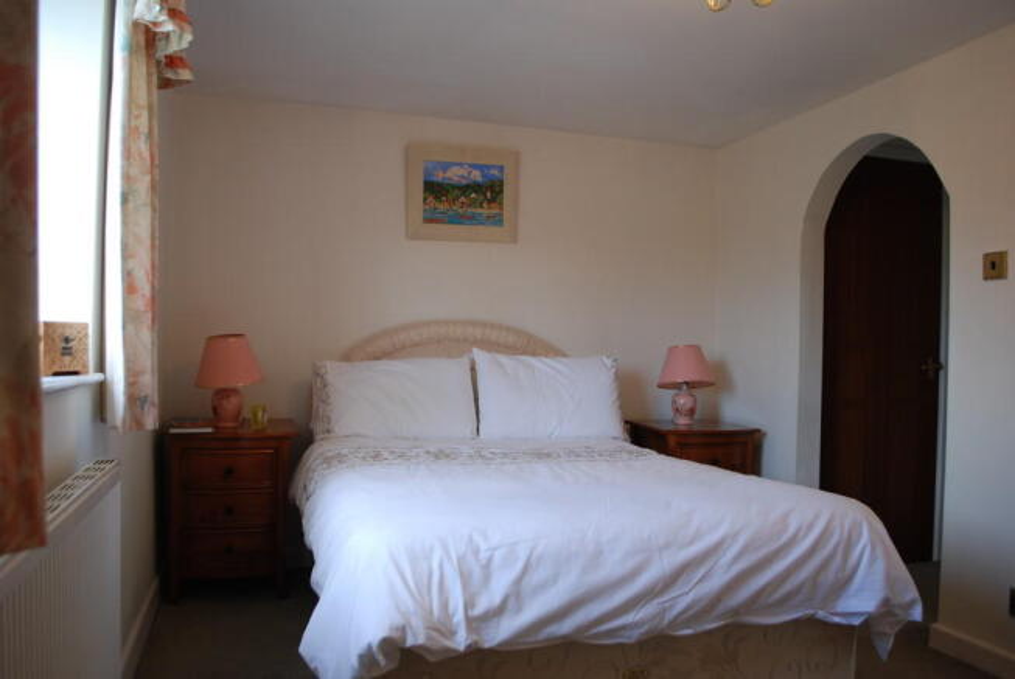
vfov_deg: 48.0
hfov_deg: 67.3
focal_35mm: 27
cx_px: 508
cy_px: 340
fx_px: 762
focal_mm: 18
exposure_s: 1/60
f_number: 4
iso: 200
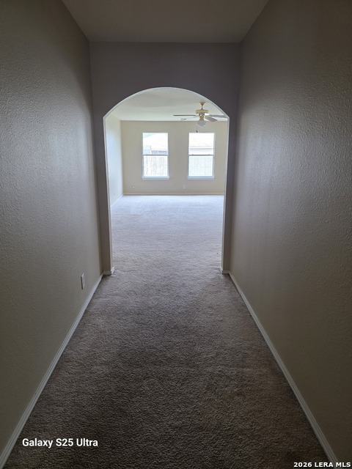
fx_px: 312
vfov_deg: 73.9
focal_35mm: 23
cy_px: 234
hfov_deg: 58.9
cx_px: 176
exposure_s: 1/120
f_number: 1.7
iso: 320
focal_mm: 6.3
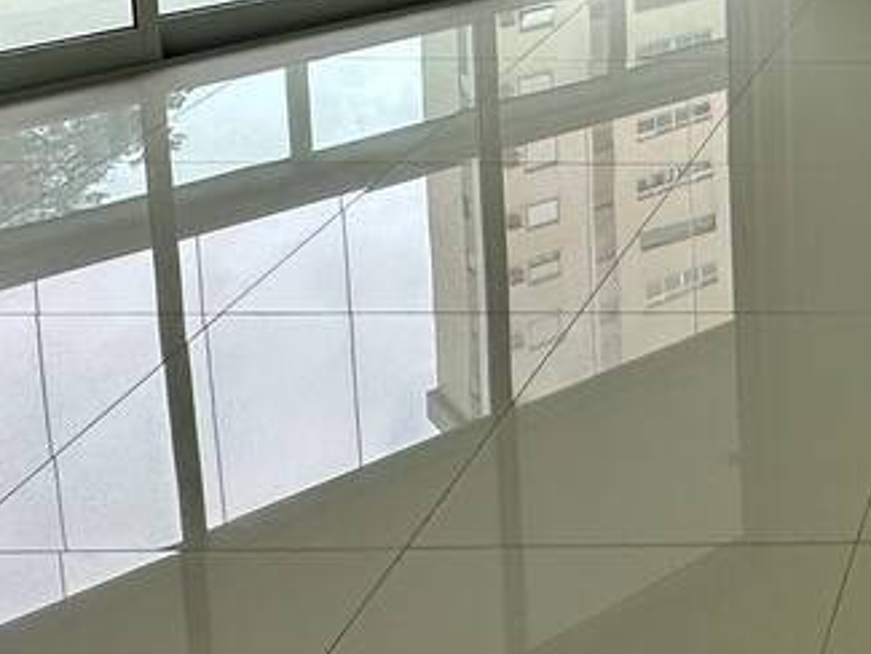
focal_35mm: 62
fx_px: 1561
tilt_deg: -8.5
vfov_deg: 20.7
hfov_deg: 24.9
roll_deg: -1.6
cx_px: 1265
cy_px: -279
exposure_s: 1/165
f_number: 2.2
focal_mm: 2.22
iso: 40
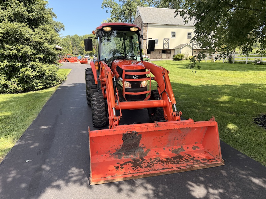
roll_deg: +0.1
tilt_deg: -11.0
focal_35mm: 24
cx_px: 133
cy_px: 100
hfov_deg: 71.6
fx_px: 184
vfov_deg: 56.8
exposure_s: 1/1292
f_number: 1.78
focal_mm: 6.76
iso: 100
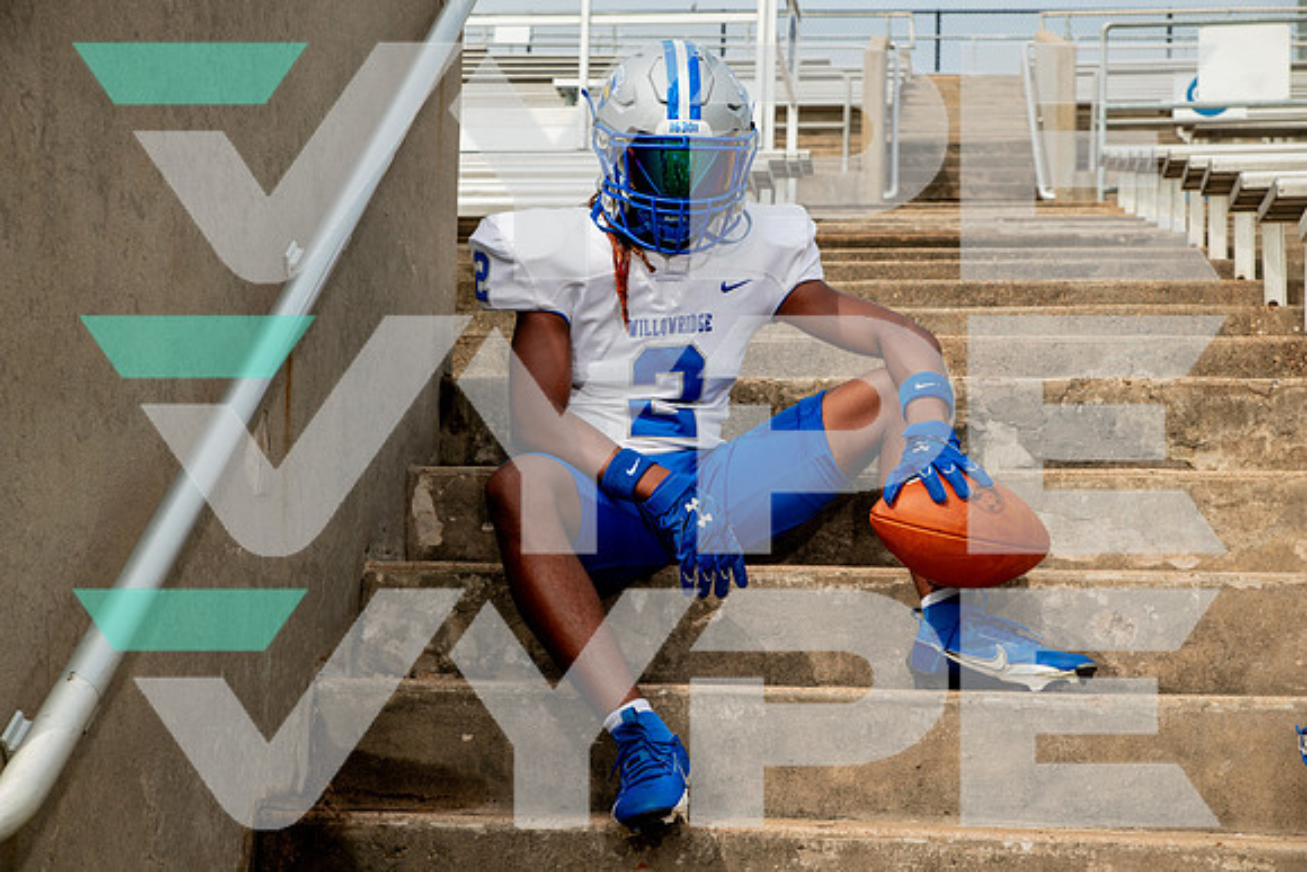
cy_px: 436
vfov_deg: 20.9
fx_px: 2360
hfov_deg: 31.0
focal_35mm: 65
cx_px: 654
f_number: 7.1
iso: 125
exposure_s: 1/400
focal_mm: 65
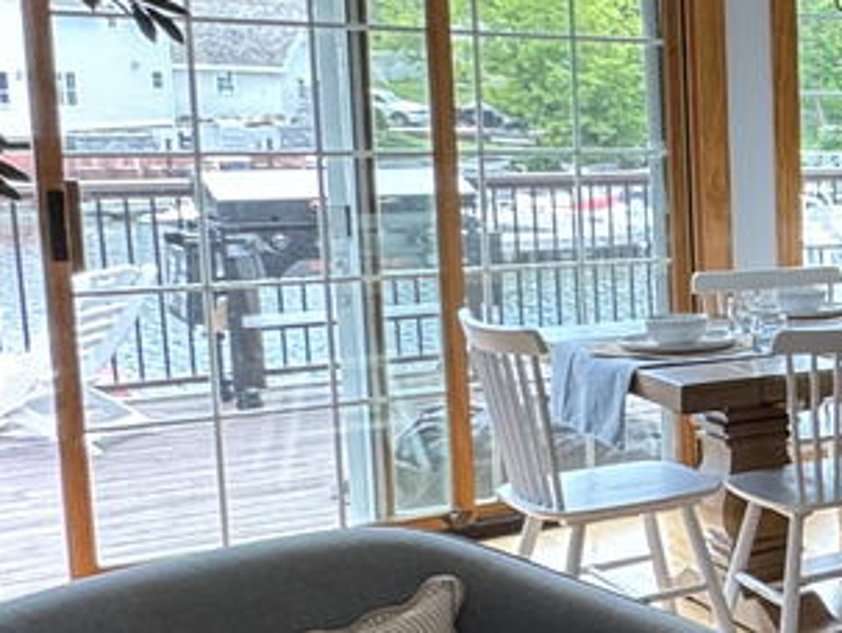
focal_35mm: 63
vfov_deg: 23.3
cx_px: 1535
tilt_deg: -7.1
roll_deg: -1.9
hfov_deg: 20.7
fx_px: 1534
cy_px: 280
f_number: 2.2
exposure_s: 1/120
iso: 160
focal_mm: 2.22
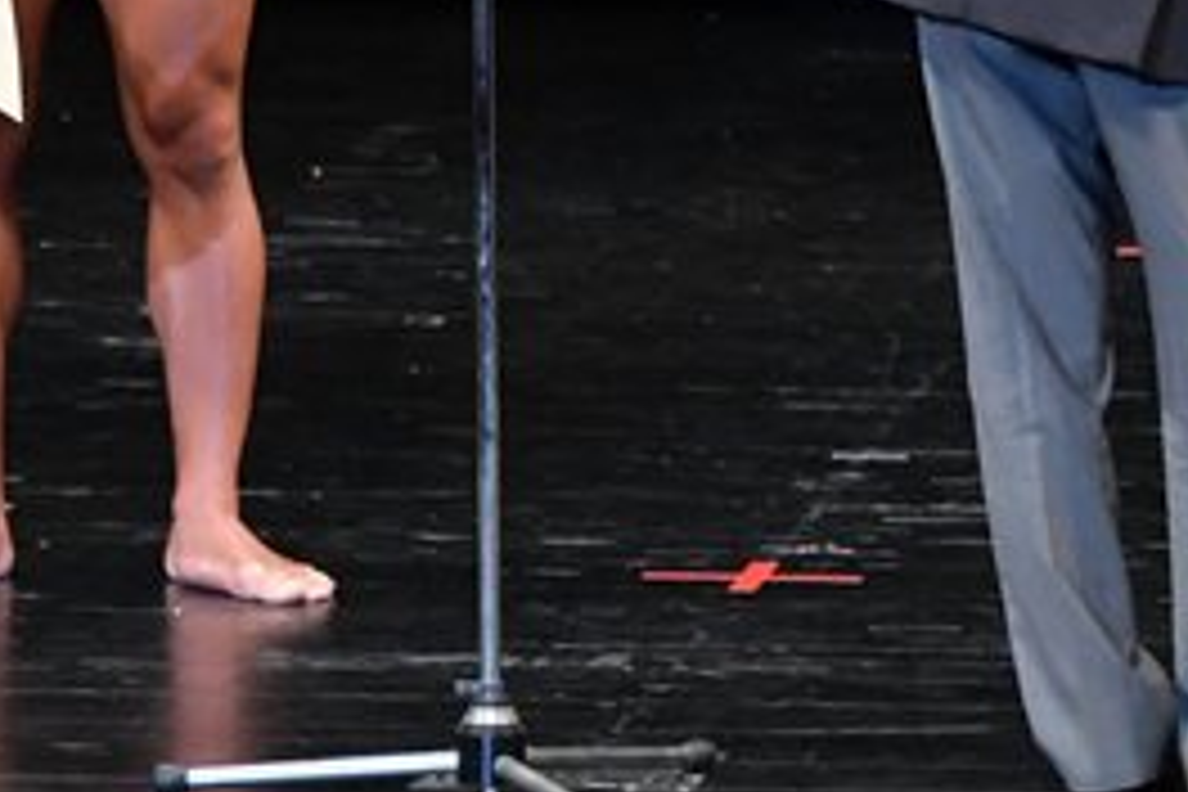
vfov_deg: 1.9
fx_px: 23263
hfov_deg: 2.9
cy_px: -194
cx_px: 488
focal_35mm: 705
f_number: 5.6
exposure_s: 1/400
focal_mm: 160
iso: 3200
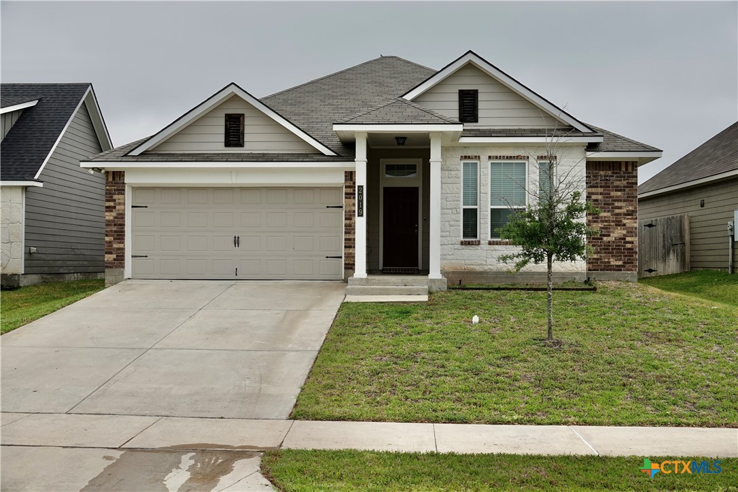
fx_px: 820
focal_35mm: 40
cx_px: 369
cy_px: 246
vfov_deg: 33.4
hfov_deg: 48.5
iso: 100
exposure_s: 1/160
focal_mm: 14.65
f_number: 3.2
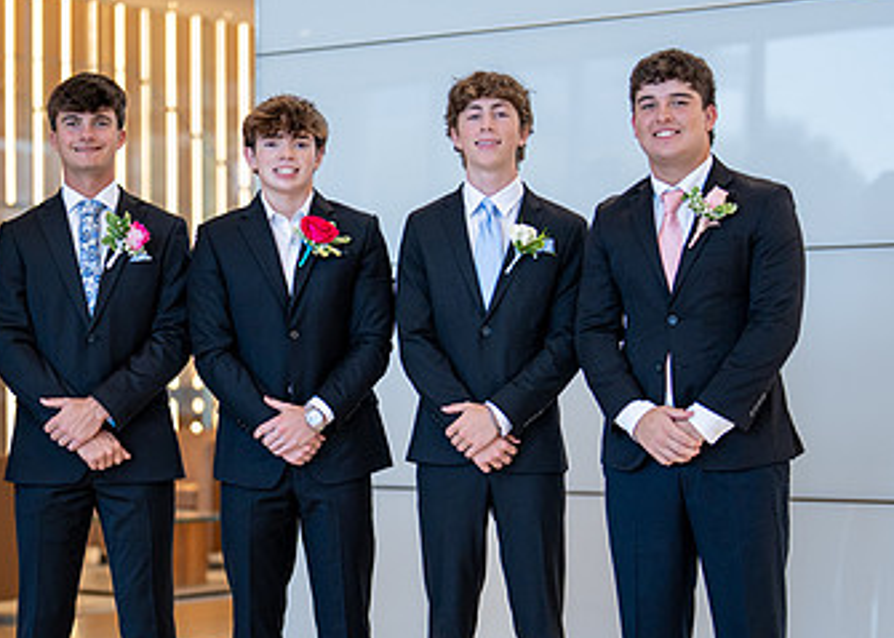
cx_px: 310
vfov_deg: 14.2
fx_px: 2563
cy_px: 397
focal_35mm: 101
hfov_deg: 19.7
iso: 400
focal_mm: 50
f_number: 1.2
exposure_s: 1/1000
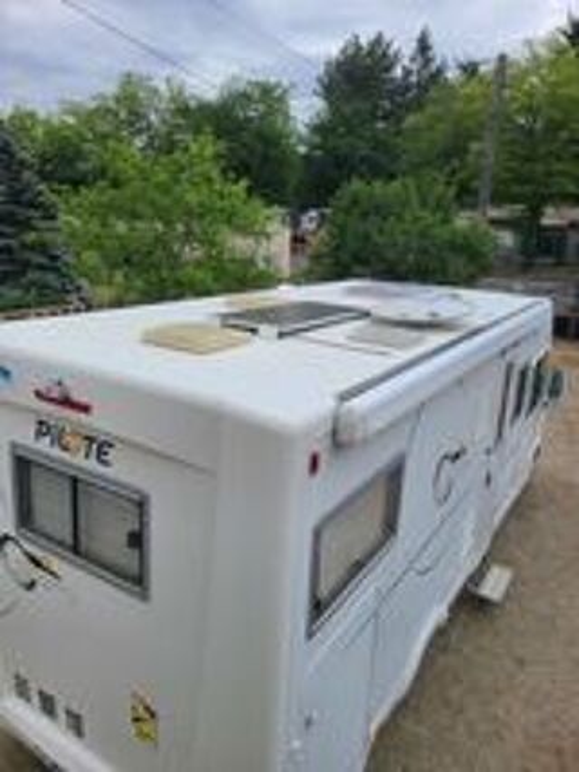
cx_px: 290
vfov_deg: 67.3
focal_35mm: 26
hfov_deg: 53.0
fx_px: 580
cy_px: 386
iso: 40
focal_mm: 5.4
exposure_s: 1/1672
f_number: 1.8
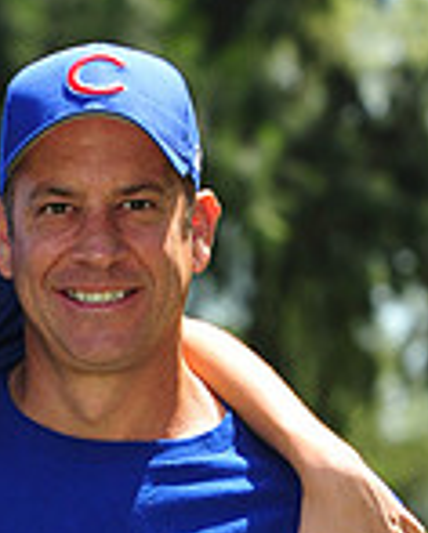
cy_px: 736
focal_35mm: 388
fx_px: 6131
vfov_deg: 5.0
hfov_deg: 4.0
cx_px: -11
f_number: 5.6
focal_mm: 105
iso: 200
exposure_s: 1/500
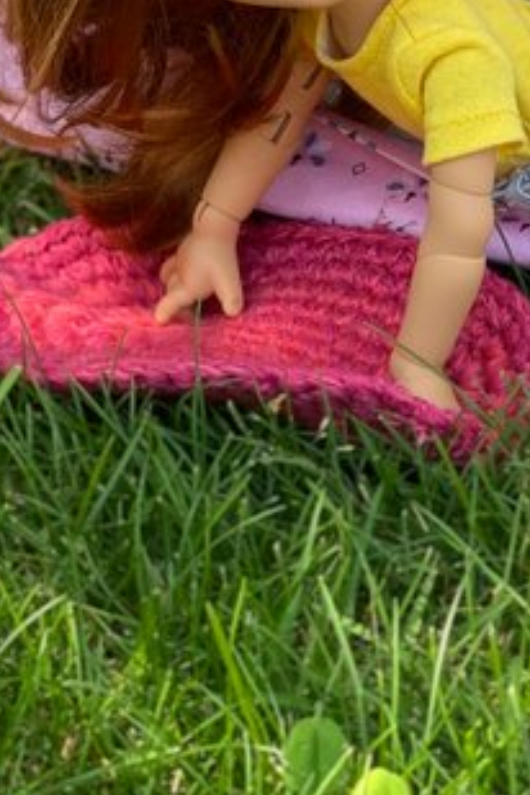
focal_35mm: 175
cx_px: 517
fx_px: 3864
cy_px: -116
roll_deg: +0.8
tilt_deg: -21.6
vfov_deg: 11.5
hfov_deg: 7.8
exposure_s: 1/234
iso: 20
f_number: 2
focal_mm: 6
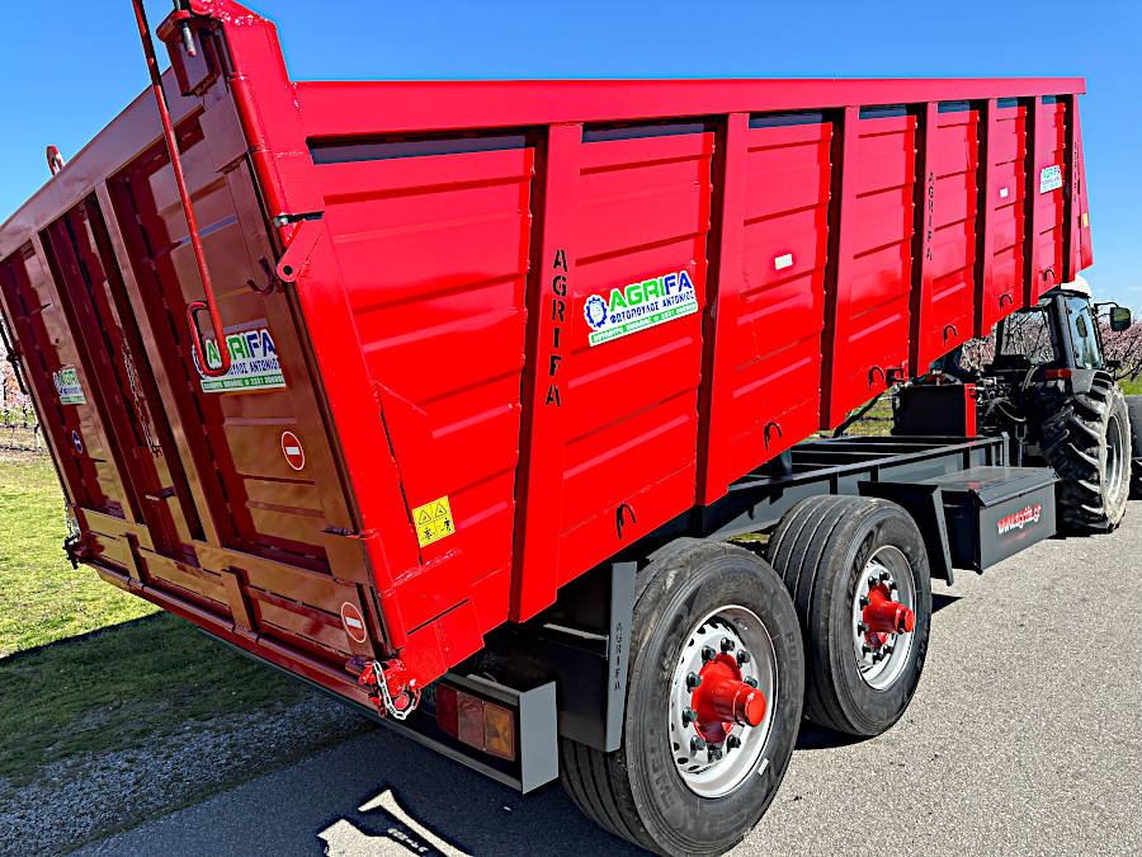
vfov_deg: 56.8
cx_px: 571
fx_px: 792
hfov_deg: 71.6
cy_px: 428
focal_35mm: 24
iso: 80
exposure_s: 1/2299
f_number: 1.78
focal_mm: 6.86
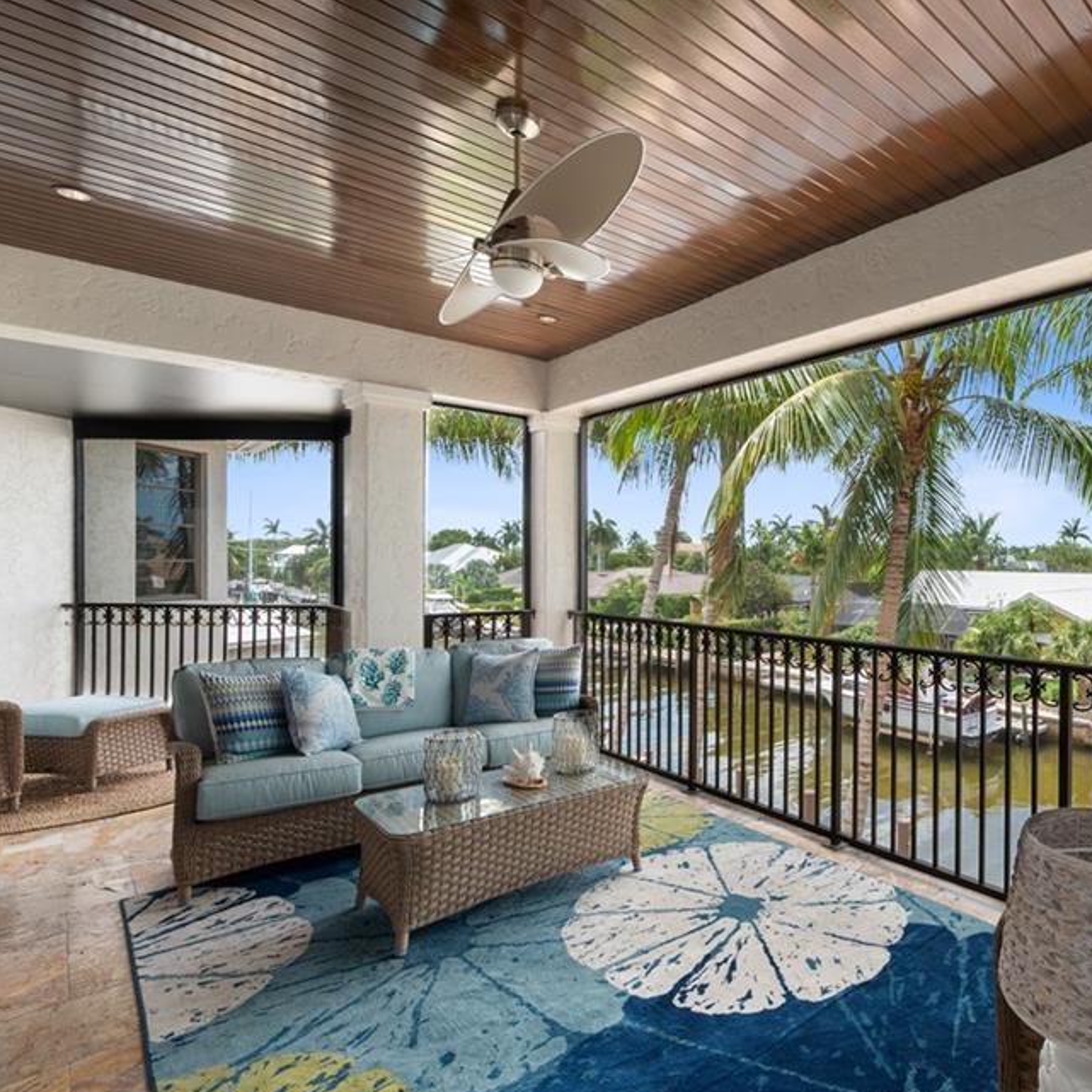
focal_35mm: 19
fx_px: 678
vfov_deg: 77.7
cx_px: 813
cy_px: 553
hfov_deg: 72.5
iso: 800
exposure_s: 1/40
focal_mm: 14
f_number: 7.1
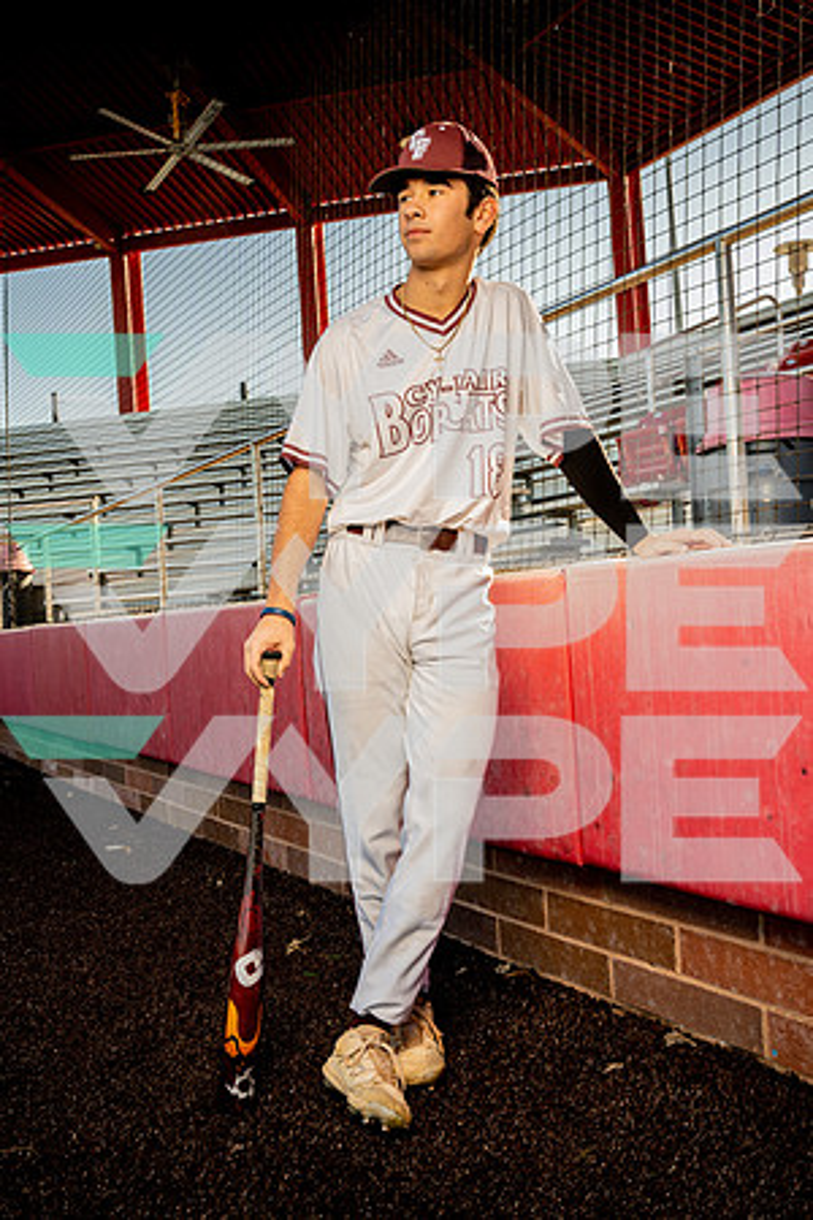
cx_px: 406
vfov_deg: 57.2
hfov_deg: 40.0
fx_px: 1118
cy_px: 610
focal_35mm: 33
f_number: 10
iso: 400
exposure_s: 1/250
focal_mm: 33
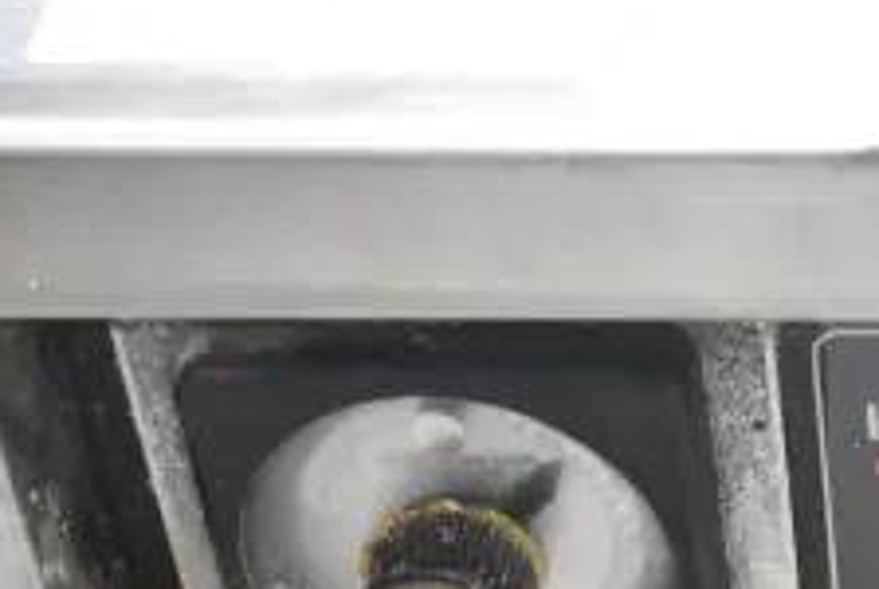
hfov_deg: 16.3
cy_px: 618
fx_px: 2894
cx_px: 1162
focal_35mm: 118
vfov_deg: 11.5
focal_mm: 29
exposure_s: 1/100
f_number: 5
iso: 6400
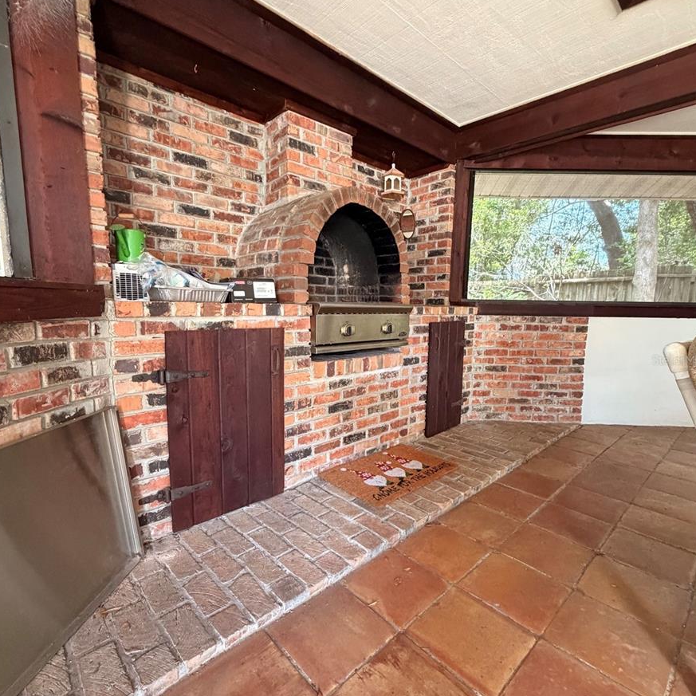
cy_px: 360
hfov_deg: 84.0
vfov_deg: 83.9
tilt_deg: -8.9
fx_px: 387
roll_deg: -0.7
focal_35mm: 17
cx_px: 350
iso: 500
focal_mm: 2.22
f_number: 2.2
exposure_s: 1/60
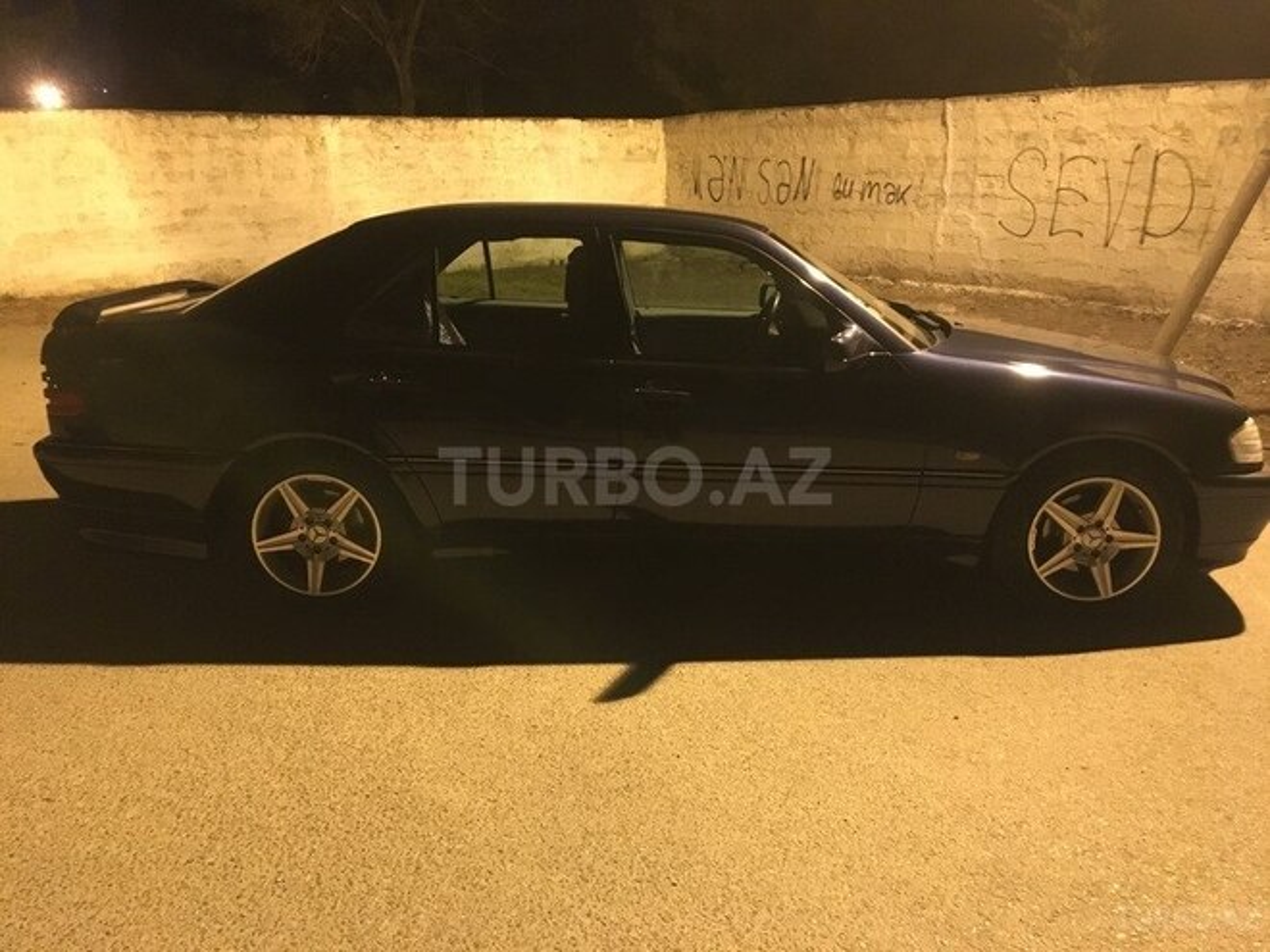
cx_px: 635
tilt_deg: -16.0
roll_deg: +1.5
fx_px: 1064
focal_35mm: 29
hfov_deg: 61.7
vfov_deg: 48.2
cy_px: 476
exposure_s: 1/17
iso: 640
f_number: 2.2
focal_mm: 4.15
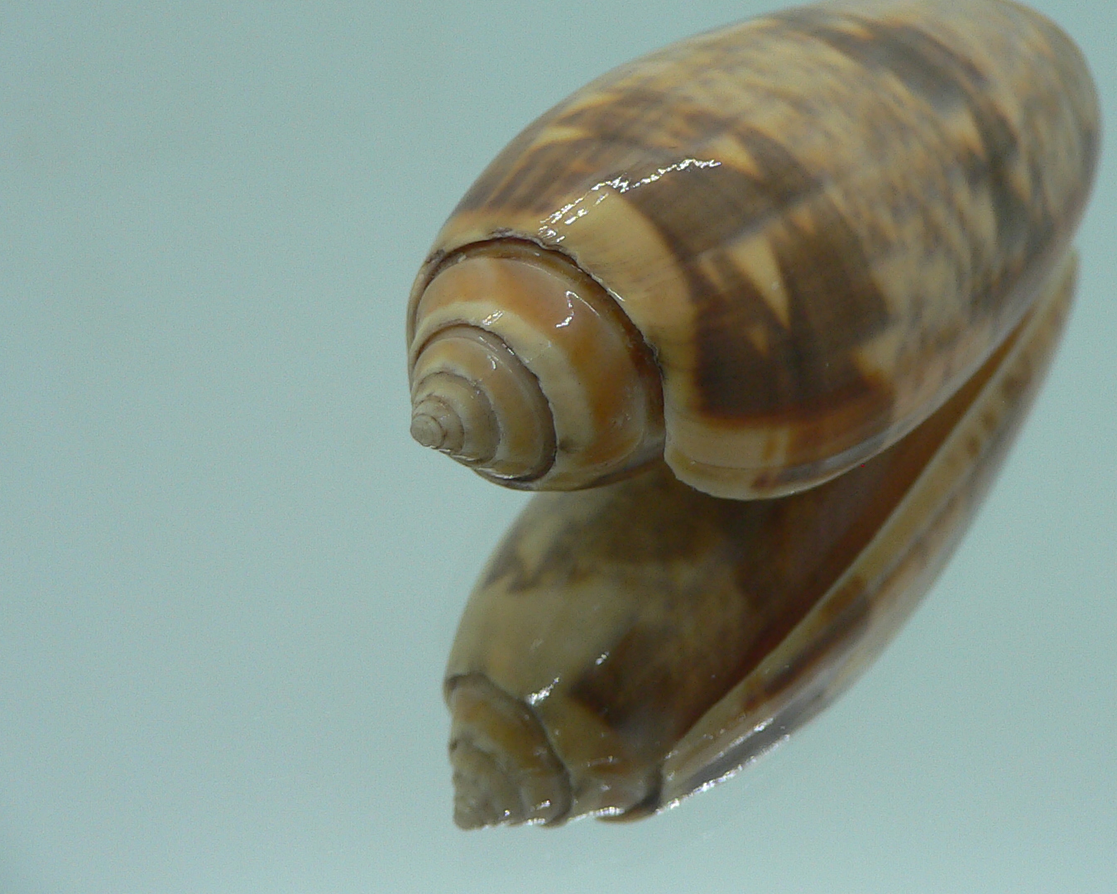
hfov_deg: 36.2
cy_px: 343
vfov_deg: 29.6
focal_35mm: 51
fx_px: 1686
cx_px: 769
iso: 80
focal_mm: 4.6
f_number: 2.8
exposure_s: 1/60
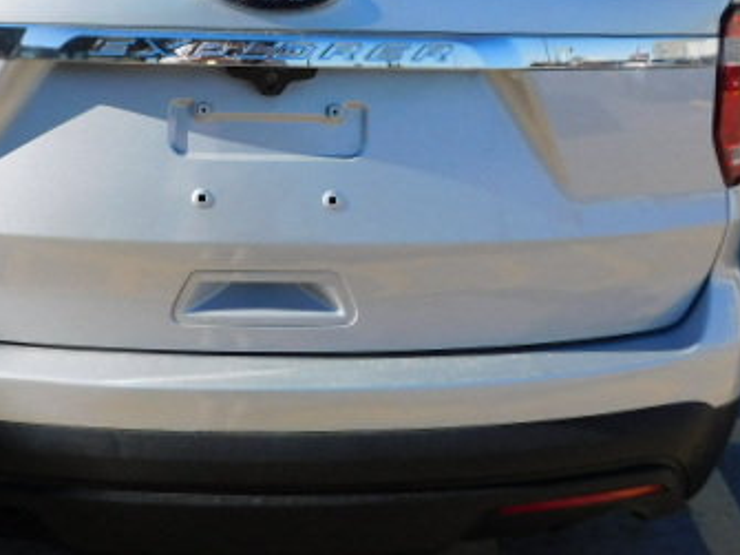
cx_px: 230
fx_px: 940
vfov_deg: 32.3
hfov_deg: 42.2
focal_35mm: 44
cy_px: 148
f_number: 3
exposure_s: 1/1250
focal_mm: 4
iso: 125
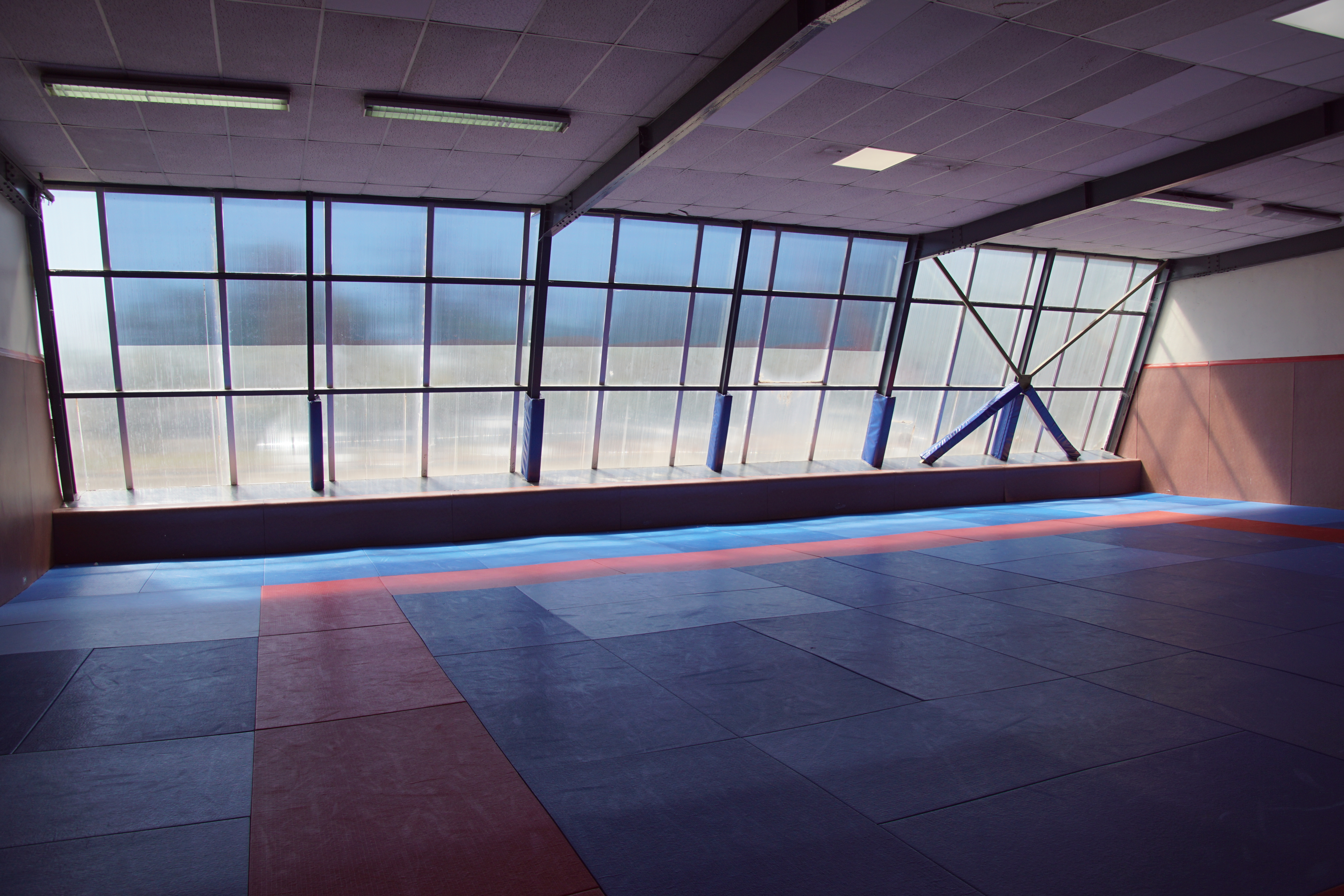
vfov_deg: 53.1
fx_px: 896
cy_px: 448
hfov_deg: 73.7
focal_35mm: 24
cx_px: 672
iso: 100
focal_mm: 16
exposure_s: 1/160
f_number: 6.3
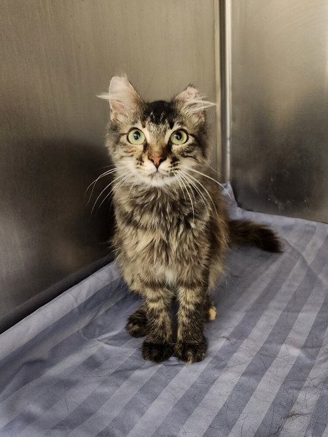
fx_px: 291
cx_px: 164
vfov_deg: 73.9
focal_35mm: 23
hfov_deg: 58.9
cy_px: 218
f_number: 1.8
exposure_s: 1/40
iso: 640
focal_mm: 5.4
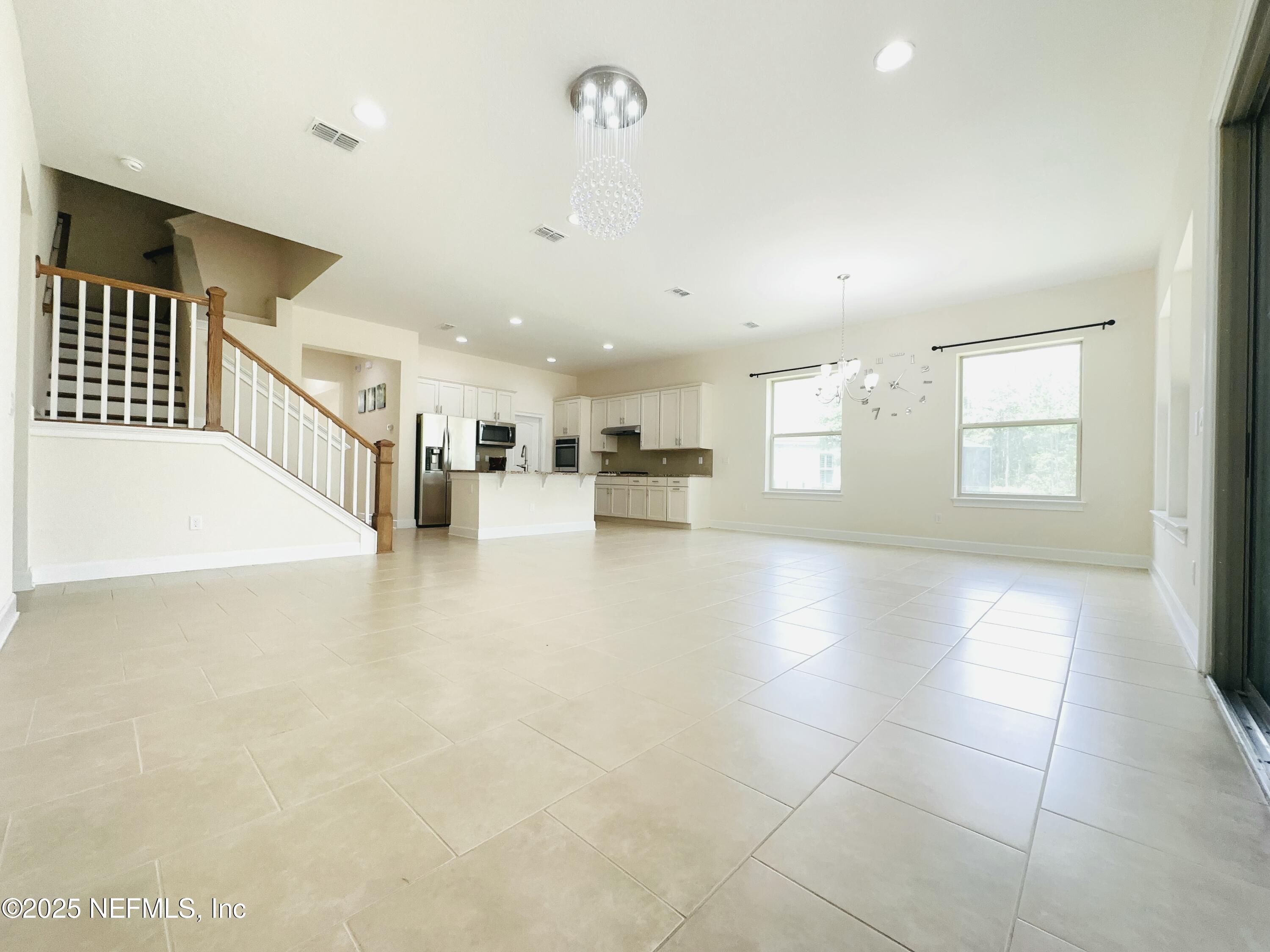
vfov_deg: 85.7
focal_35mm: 14
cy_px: 476
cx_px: 635
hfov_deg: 102.1
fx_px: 514
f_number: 2.2
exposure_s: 1/120
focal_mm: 2.22
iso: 125
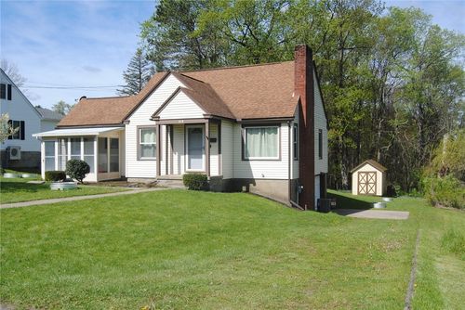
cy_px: 155
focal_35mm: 34
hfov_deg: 55.1
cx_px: 232
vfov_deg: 38.4
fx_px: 446
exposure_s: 1/250
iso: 100
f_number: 8
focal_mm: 23
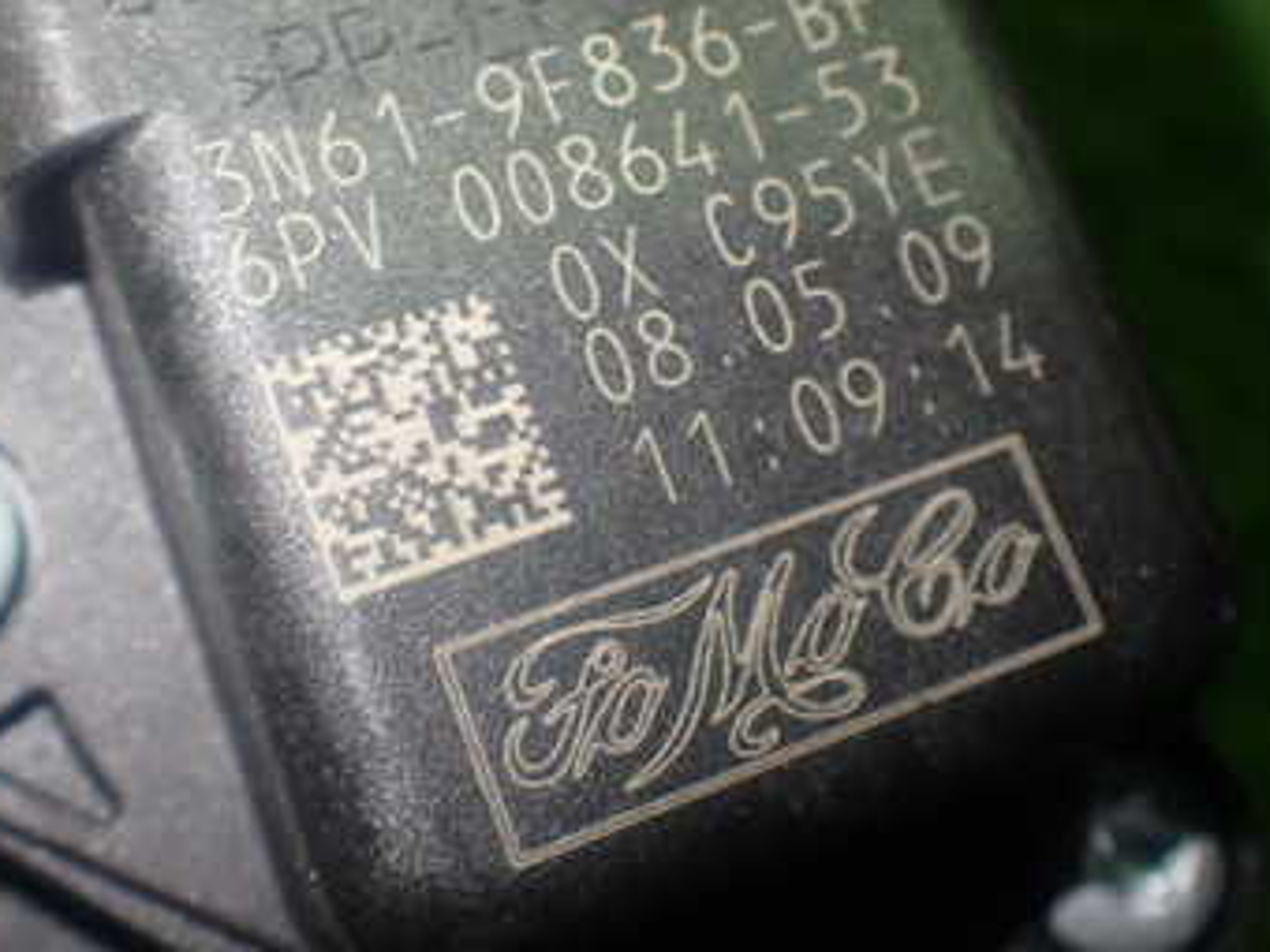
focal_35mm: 53
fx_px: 1944
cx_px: 474
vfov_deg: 27.3
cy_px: 299
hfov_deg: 36.0
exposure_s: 1/40
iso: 200
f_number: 2.3
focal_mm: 5.4
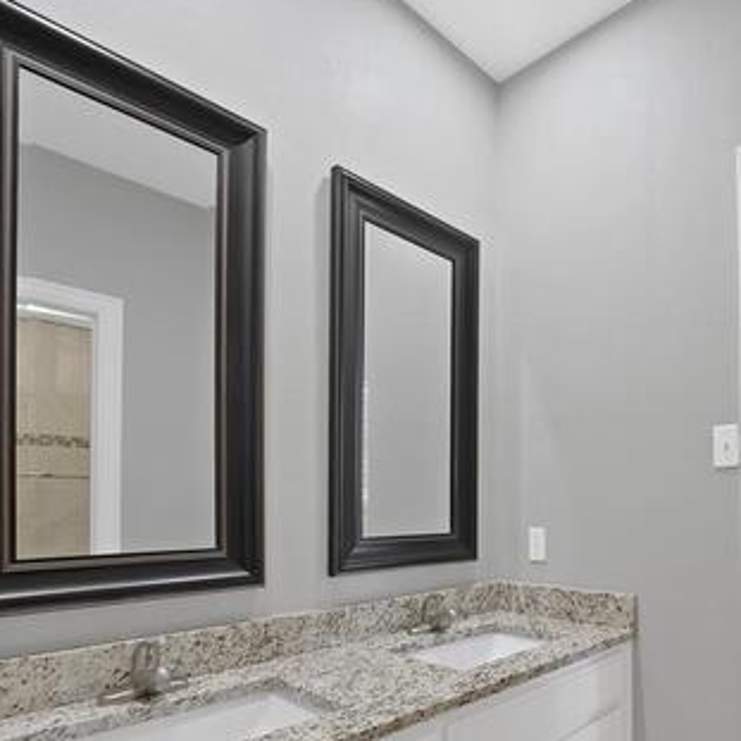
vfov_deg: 70.1
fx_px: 509
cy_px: 493
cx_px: 550
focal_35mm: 21
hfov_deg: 67.8
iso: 640
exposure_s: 1
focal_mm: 12
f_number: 9
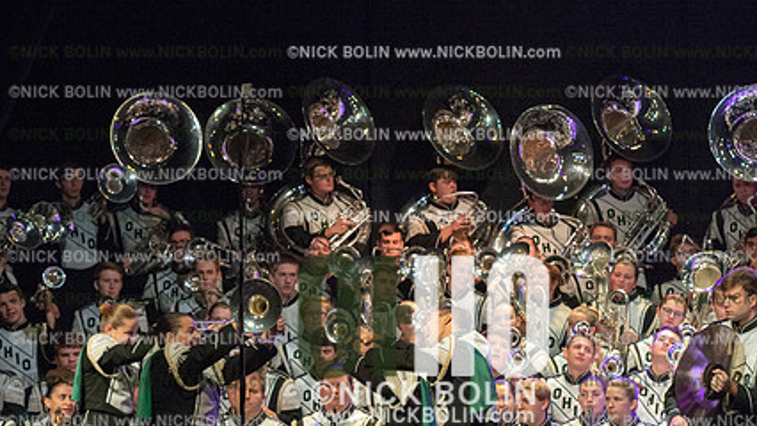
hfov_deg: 7.8
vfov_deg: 4.4
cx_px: 423
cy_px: 339
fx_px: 5582
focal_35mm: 278
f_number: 5.6
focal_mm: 195
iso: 8000
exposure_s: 1/400
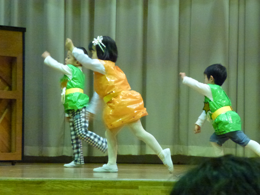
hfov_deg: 13.9
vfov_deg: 10.4
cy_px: 98
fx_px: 1067
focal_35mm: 142
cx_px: 130
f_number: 5.3
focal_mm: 25.5
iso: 1600
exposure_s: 1/30
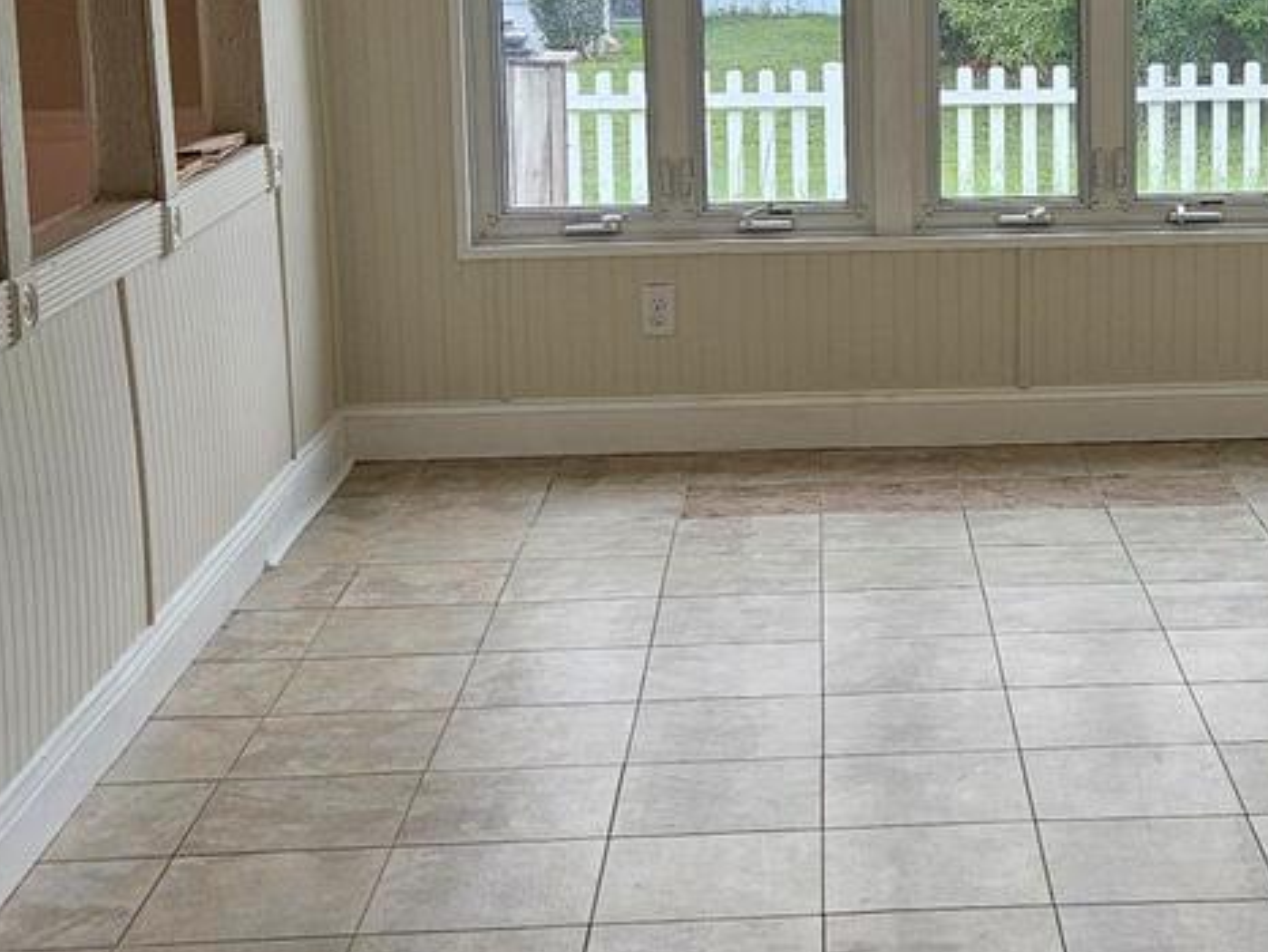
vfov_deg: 20.5
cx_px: 914
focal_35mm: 71
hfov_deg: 27.1
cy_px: 201
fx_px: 2602
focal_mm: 5.4
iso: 125
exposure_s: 1/120
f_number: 1.8
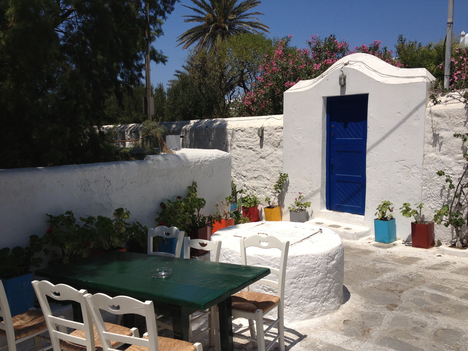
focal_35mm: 35
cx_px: 234
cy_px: 176
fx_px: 473
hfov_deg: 52.6
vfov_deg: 40.7
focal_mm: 4.28
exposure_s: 1/3247
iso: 50
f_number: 2.4
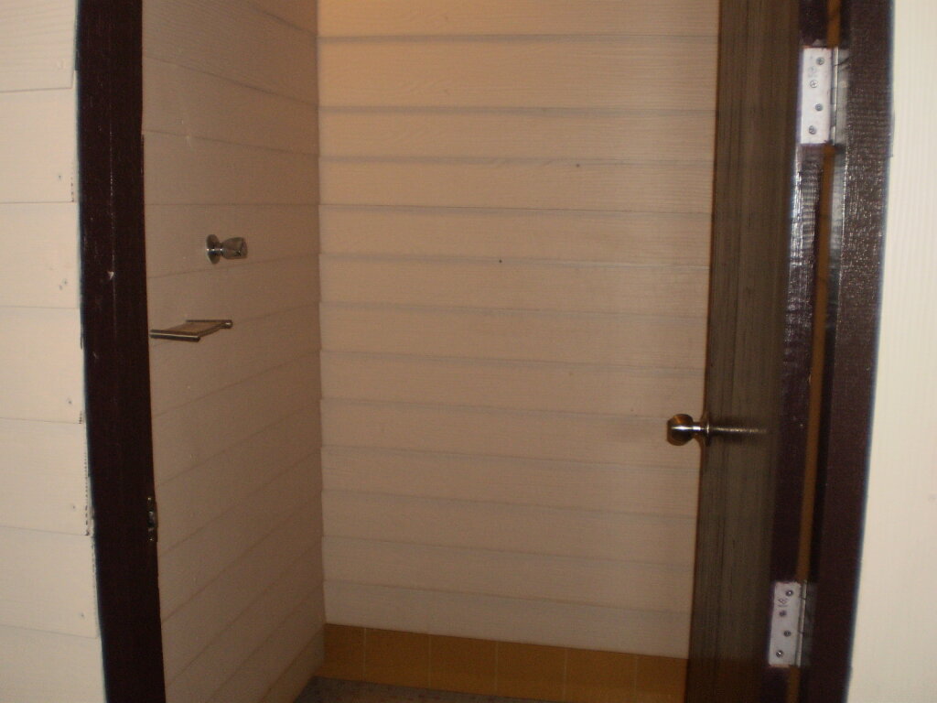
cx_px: 468
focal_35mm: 36
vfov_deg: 39.7
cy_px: 352
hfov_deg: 51.4
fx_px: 974
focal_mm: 6.3
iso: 125
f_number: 3.1
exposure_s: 1/30
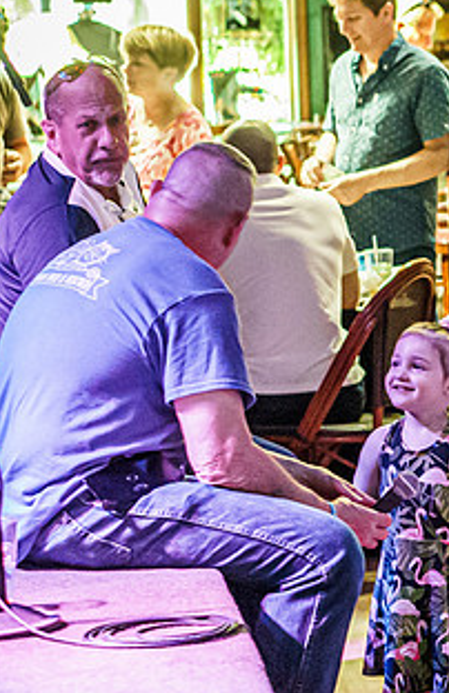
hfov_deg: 7.4
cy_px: 358
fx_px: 3322
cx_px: 906
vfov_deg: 11.9
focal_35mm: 174
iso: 3200
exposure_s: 1/125
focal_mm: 55
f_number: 2.8
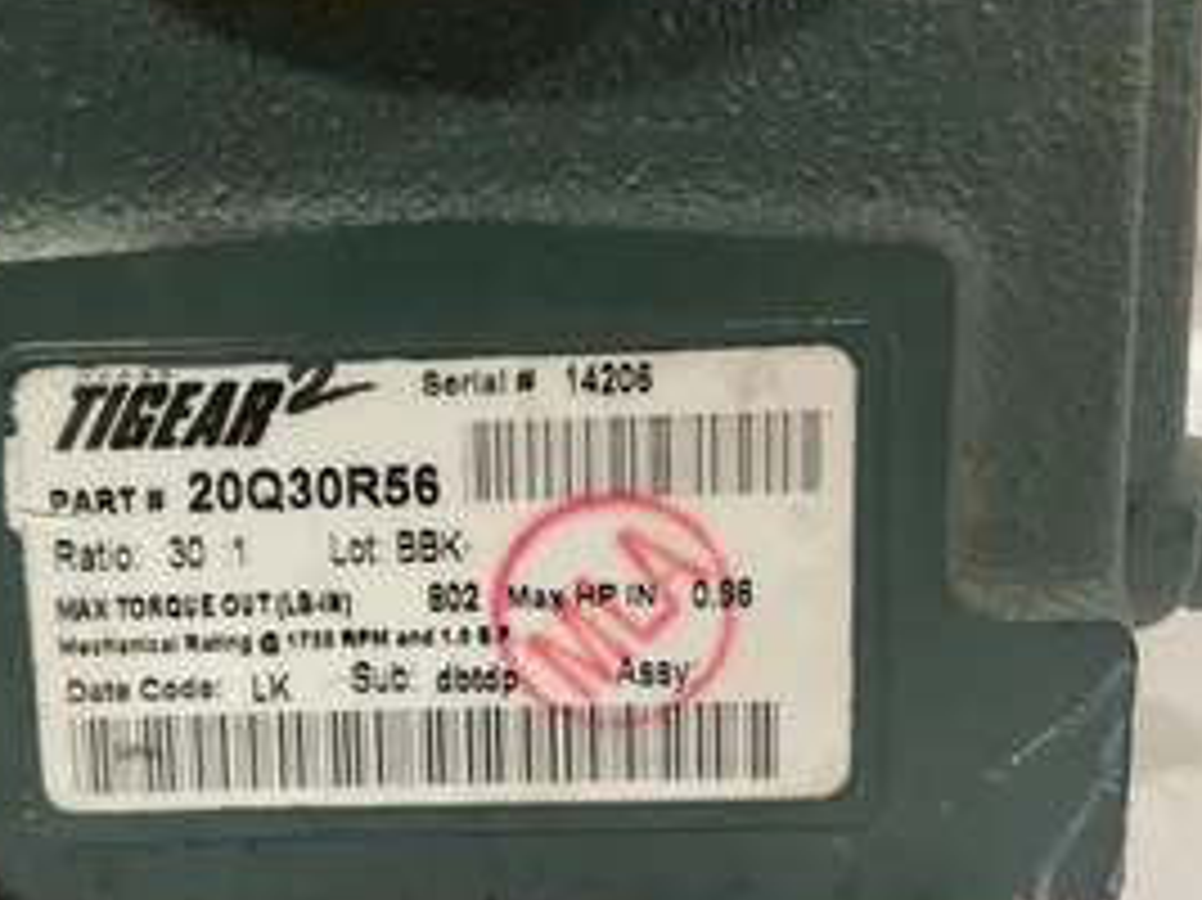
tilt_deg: -14.4
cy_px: 540
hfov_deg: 47.1
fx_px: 1354
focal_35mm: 39
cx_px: 401
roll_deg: +0.2
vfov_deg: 36.7
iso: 320
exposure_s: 1/60
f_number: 1.6
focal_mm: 4.2
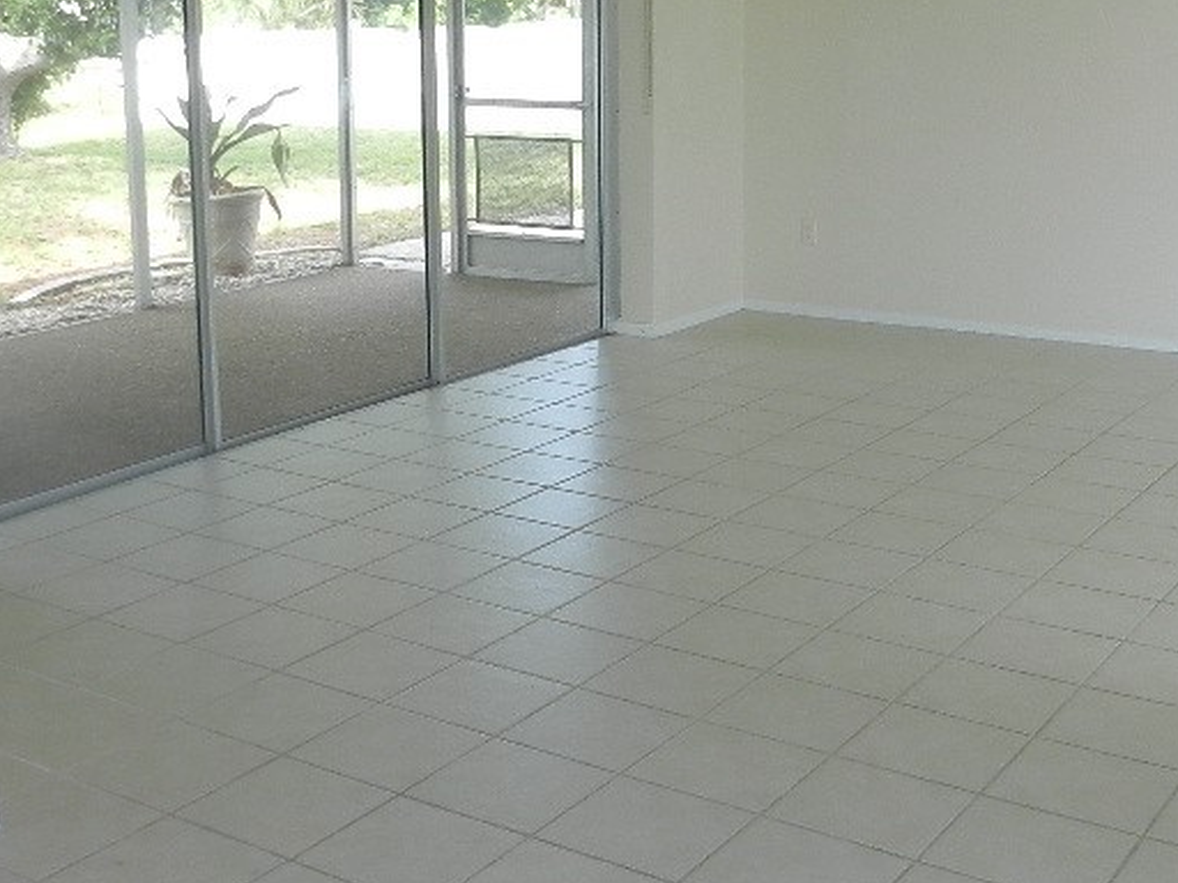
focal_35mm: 50
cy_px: 267
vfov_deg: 28.8
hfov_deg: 38.2
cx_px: 545
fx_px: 1702
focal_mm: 4.5
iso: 160
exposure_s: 1/50
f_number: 3.5
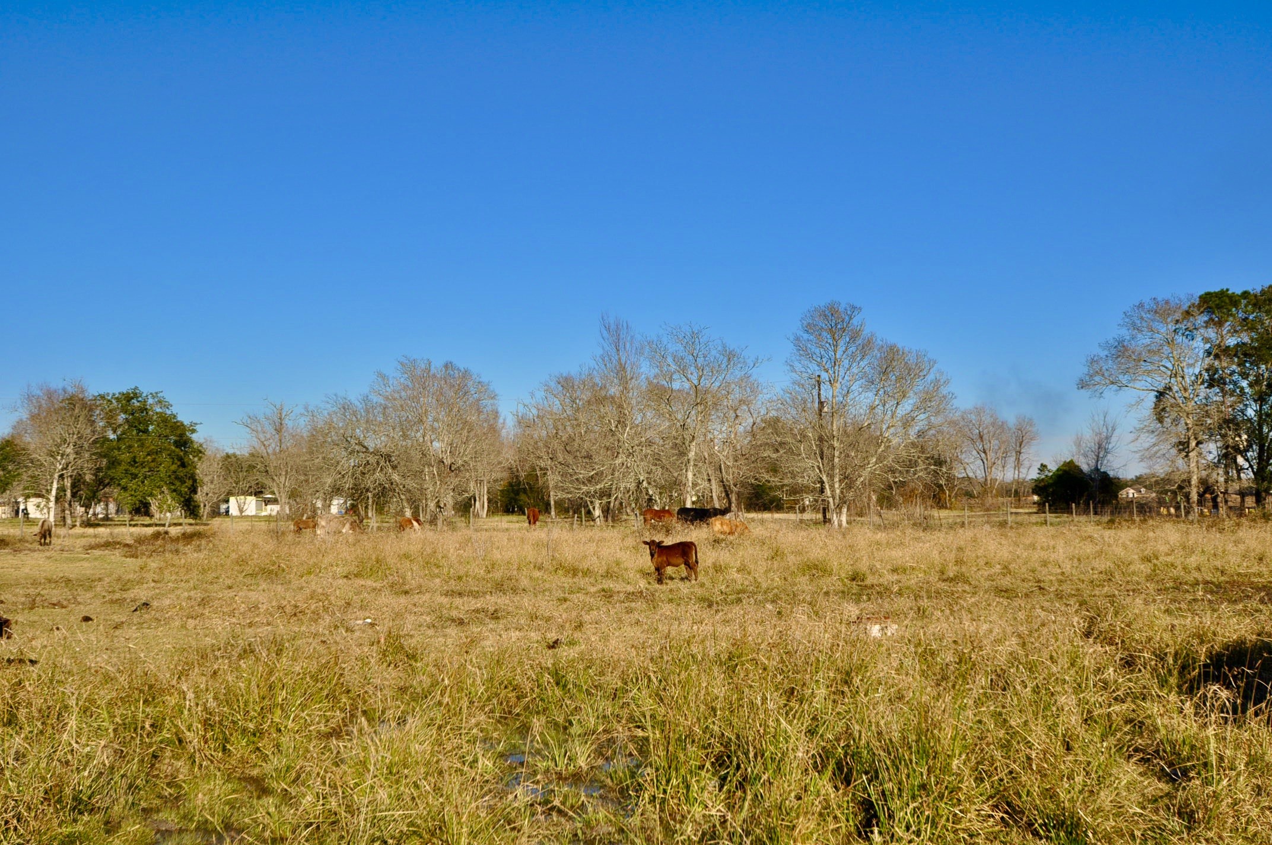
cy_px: 422
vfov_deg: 36.8
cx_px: 636
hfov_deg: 53.2
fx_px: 1270
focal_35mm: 36
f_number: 10
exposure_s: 1/400
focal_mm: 24
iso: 200
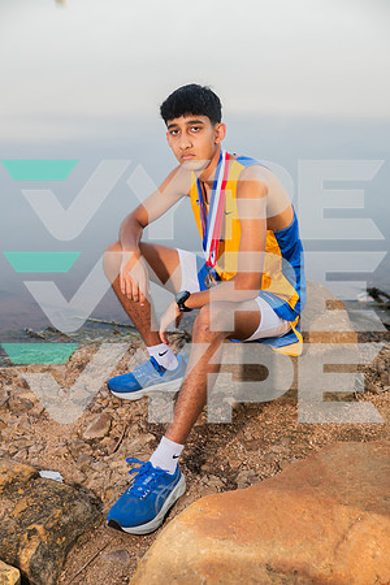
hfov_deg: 26.0
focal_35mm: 52
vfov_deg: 38.2
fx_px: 845
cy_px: 292
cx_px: 195
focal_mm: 52
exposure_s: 1/400
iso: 250
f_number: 4.5
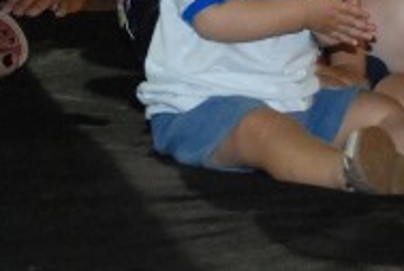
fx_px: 3712
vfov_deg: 4.2
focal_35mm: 330
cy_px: -156
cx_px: 111
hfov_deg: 6.2
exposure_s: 1/25
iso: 1250
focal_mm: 52
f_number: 5
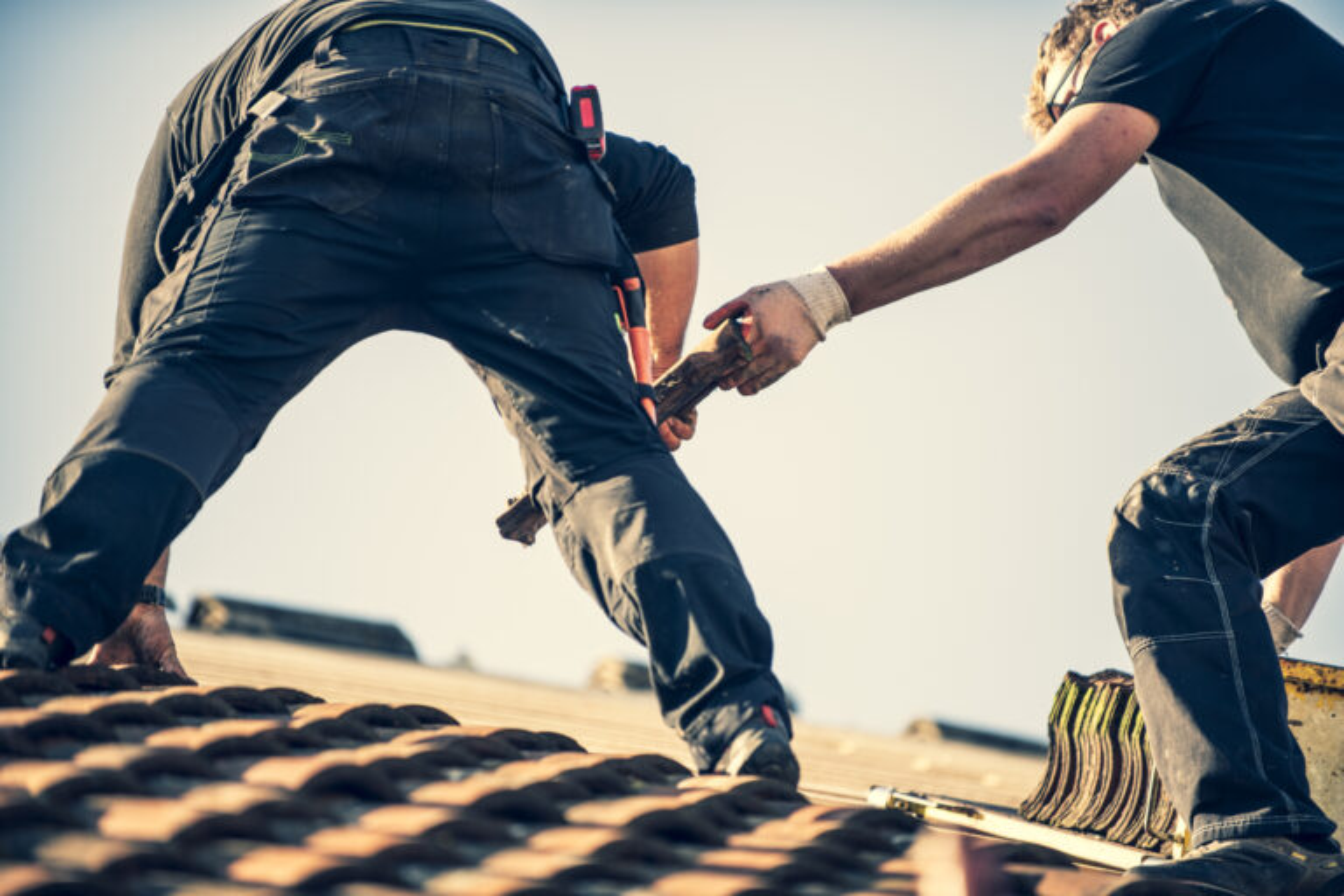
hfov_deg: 10.3
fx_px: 7466
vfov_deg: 6.9
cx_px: 672
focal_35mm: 200
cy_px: 448
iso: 64
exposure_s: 1/400
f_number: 2.8
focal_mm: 200
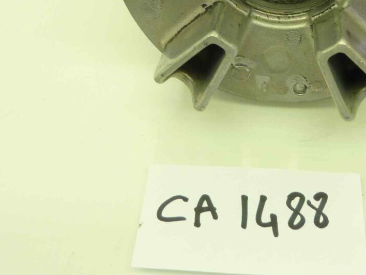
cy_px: 15
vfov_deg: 26.4
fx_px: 560
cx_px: 257
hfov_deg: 35.6
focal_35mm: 53
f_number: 3.3
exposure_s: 1/25
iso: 80
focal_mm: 4.1
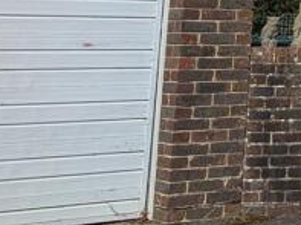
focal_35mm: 125
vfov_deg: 11.3
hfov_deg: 12.3
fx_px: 1085
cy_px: -121
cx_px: 736
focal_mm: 6.9
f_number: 1.68
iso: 16
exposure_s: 1/2370
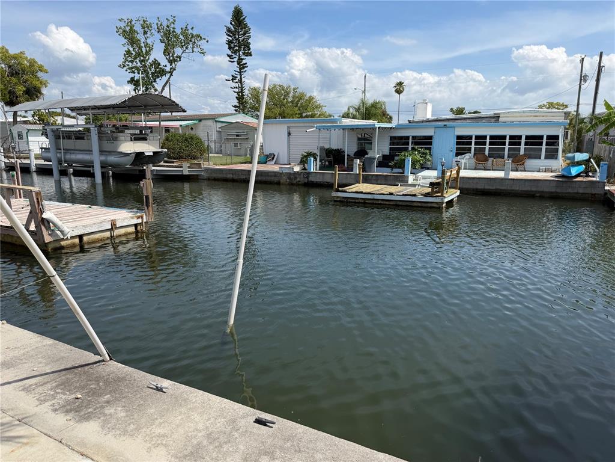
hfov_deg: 71.6
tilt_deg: -12.1
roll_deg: -0.6
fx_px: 426
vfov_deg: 56.8
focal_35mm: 24
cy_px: 231
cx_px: 308
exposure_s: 1/4975
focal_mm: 6.76
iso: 80
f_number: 1.78
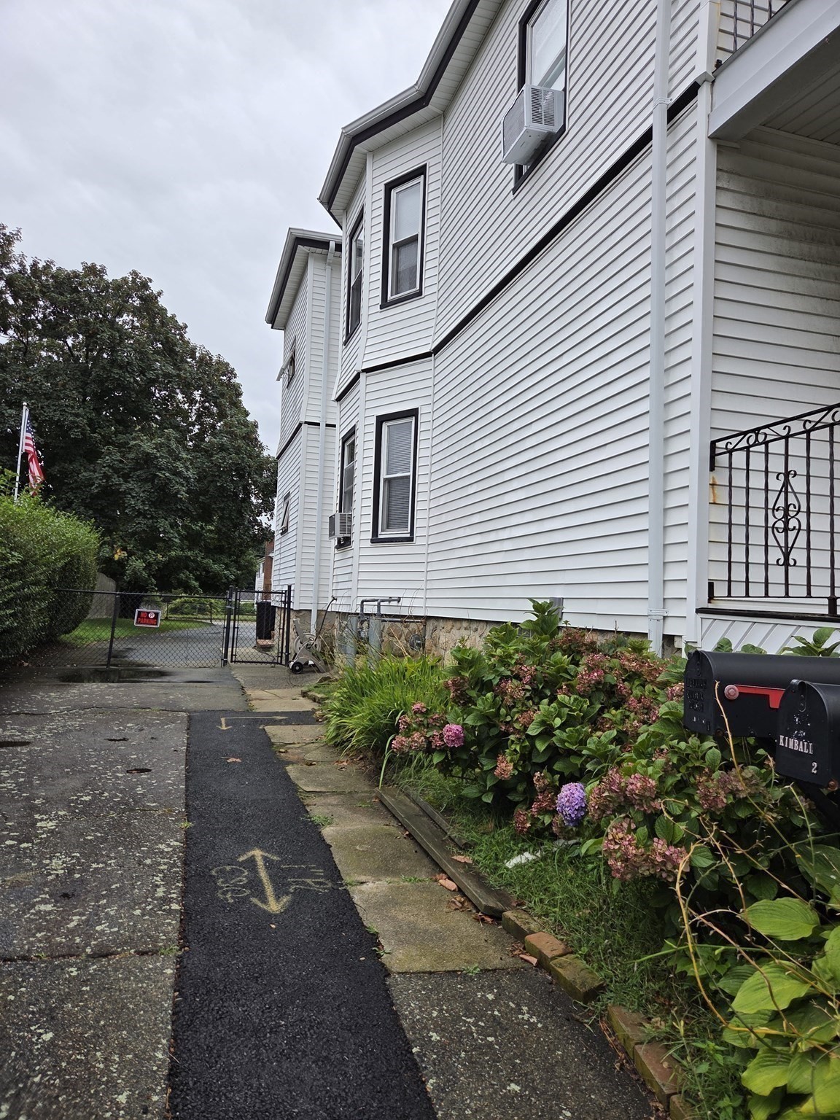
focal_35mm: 23
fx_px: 744
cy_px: 560
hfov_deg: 58.9
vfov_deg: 73.9
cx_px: 420
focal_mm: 5.4
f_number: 1.8
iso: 80
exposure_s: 1/677
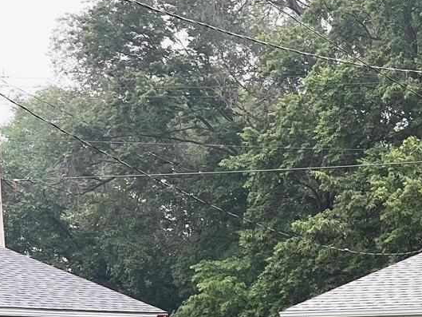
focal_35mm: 99
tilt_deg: -4.7
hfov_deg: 16.3
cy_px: 451
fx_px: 1207
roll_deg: +0.7
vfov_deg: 14.1
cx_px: 787
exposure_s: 1/121
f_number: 1.6
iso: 40
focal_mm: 5.1
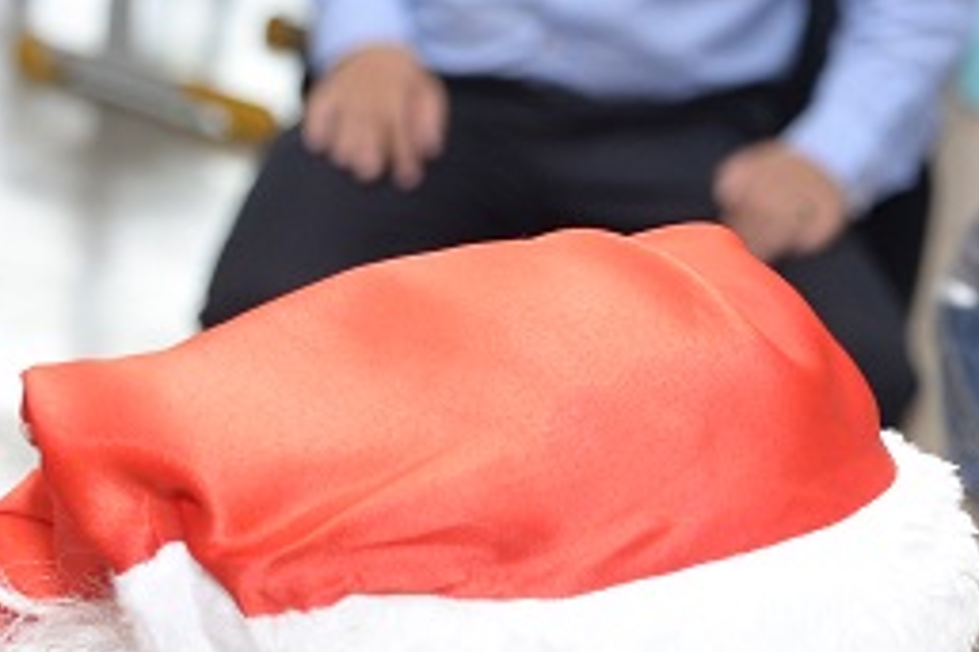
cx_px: 1086
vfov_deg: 7.1
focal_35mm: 187
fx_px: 5082
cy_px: 1230
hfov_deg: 10.9
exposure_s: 1/125
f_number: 4.5
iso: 800
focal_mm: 48
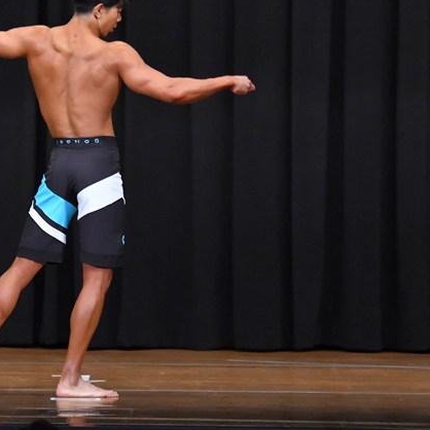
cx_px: 88
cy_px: 198
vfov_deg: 5.5
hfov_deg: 5.5
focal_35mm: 318
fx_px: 4469
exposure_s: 1/400
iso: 8000
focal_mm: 135
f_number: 5.6
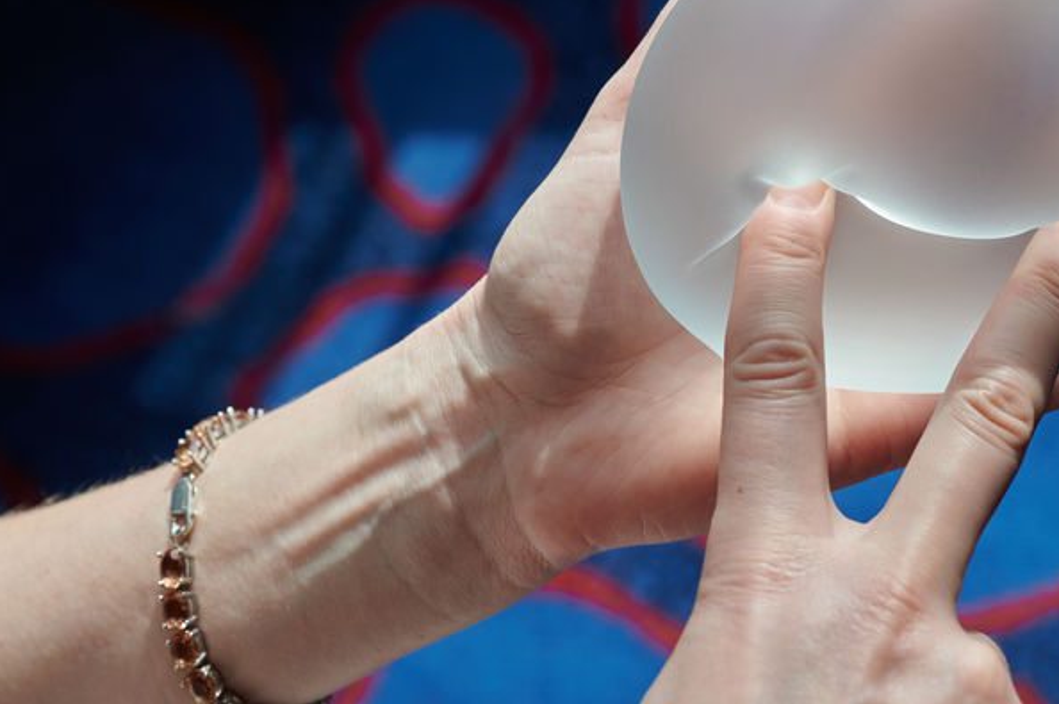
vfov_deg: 13.7
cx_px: 720
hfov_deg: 20.3
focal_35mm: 100
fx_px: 2939
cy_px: 296
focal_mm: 70
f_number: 6.3
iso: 1000
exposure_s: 1/1000
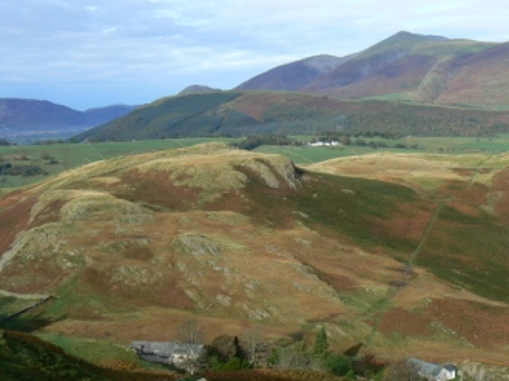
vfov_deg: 26.5
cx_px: 268
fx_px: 808
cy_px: 202
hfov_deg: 35.0
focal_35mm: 55
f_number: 5.6
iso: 80
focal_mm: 6.9
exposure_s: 1/400
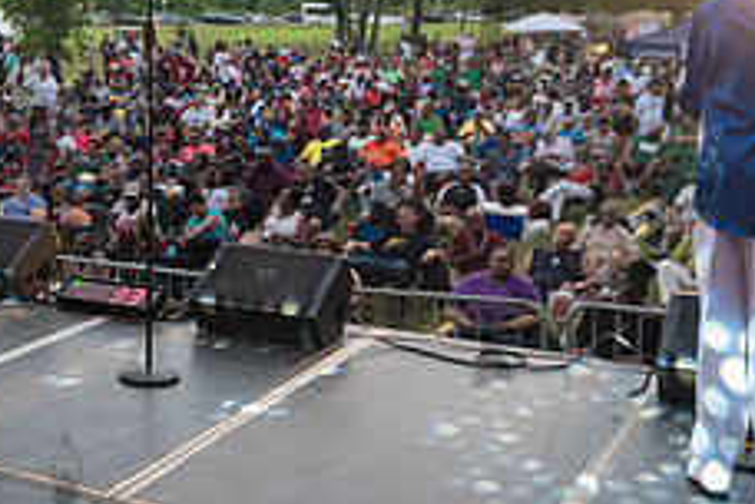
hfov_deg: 31.2
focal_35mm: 61
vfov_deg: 22.2
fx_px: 1279
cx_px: 63
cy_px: 167
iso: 1250
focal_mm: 24
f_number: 3.5
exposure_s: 1/400
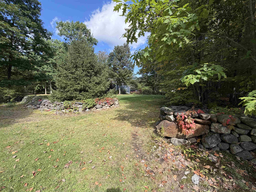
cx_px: 128
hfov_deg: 102.1
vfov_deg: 85.7
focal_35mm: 14
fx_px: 104
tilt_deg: -4.0
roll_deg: -0.2
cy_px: 96
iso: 64
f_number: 2.2
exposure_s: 1/502
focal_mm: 2.22
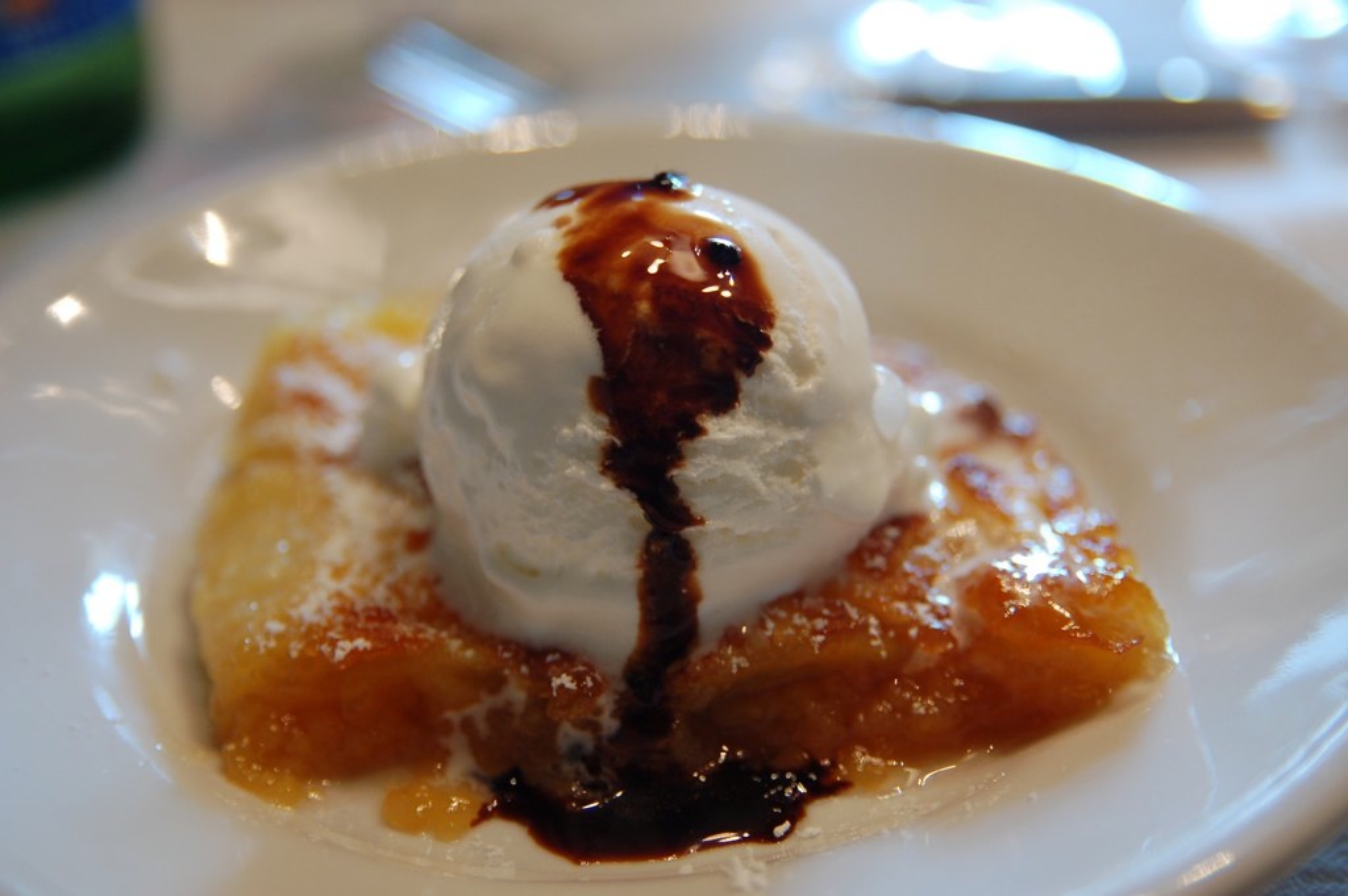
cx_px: 674
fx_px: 2133
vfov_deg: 23.7
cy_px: 448
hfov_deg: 35.1
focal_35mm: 57
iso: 640
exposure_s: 1/60
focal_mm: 38
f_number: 2.8
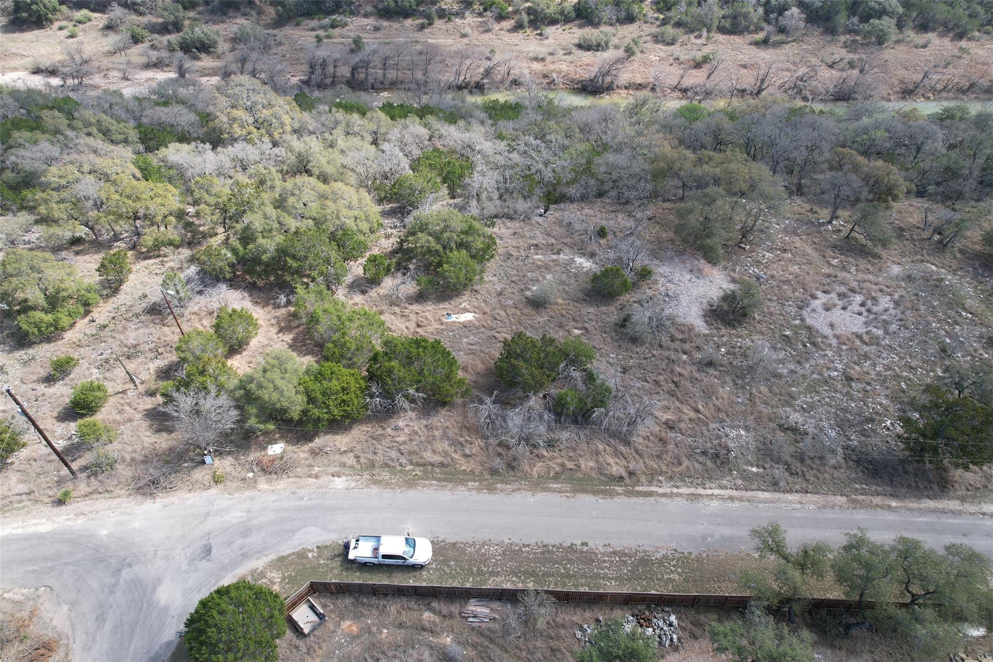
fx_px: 607
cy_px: 331
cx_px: 496
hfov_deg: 78.6
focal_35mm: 22
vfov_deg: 57.2
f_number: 2.8
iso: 100
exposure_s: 1/640
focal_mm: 8.38
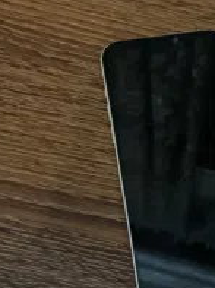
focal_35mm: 59
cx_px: 183
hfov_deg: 24.2
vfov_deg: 32.7
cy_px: 134
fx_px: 490
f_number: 1.8
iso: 800
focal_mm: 3
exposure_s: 1/15
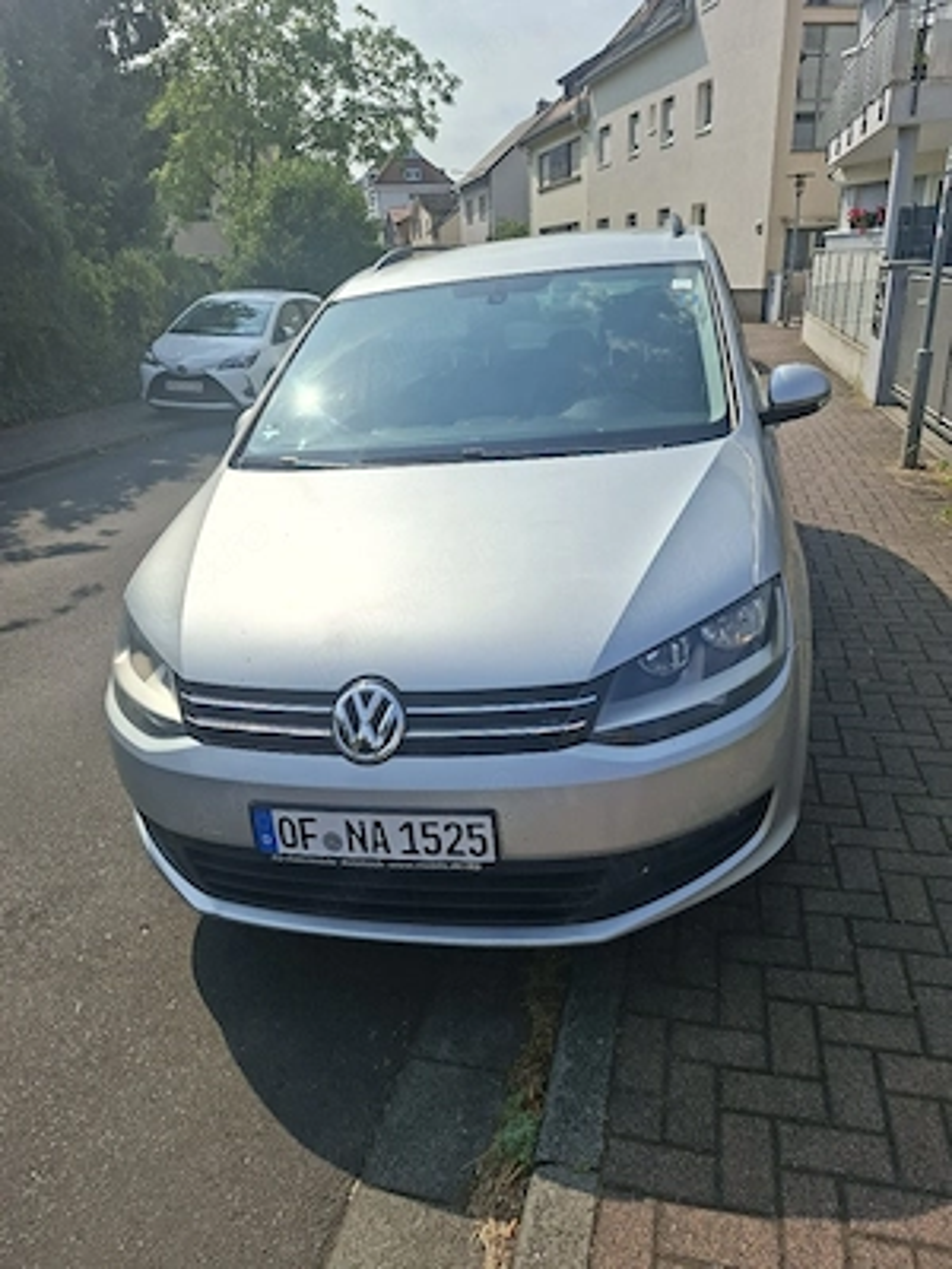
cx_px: 476
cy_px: 634
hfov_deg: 58.9
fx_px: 843
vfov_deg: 73.9
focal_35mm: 23
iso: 50
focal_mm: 5.54
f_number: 1.8
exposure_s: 1/5000
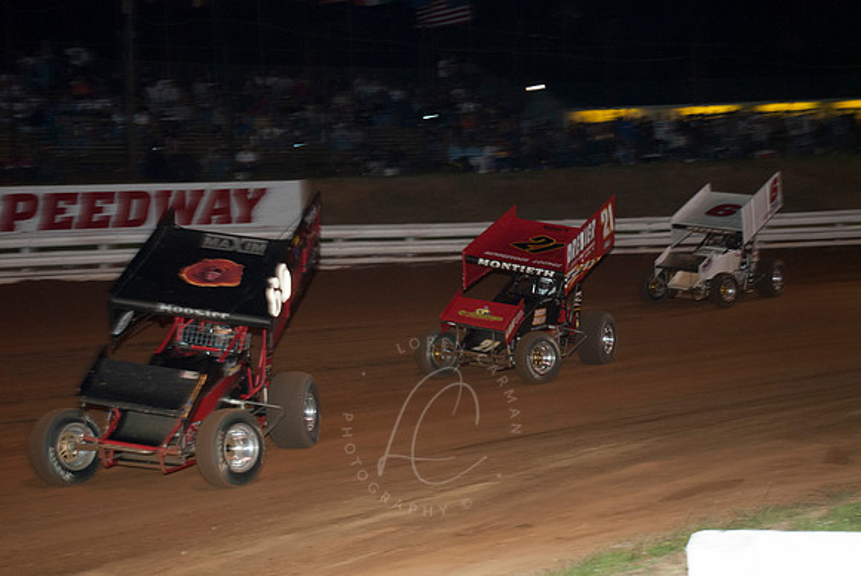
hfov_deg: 30.5
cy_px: 288
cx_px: 430
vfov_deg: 20.7
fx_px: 1580
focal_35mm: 66
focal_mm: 44
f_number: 4.2
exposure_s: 1/125
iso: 250
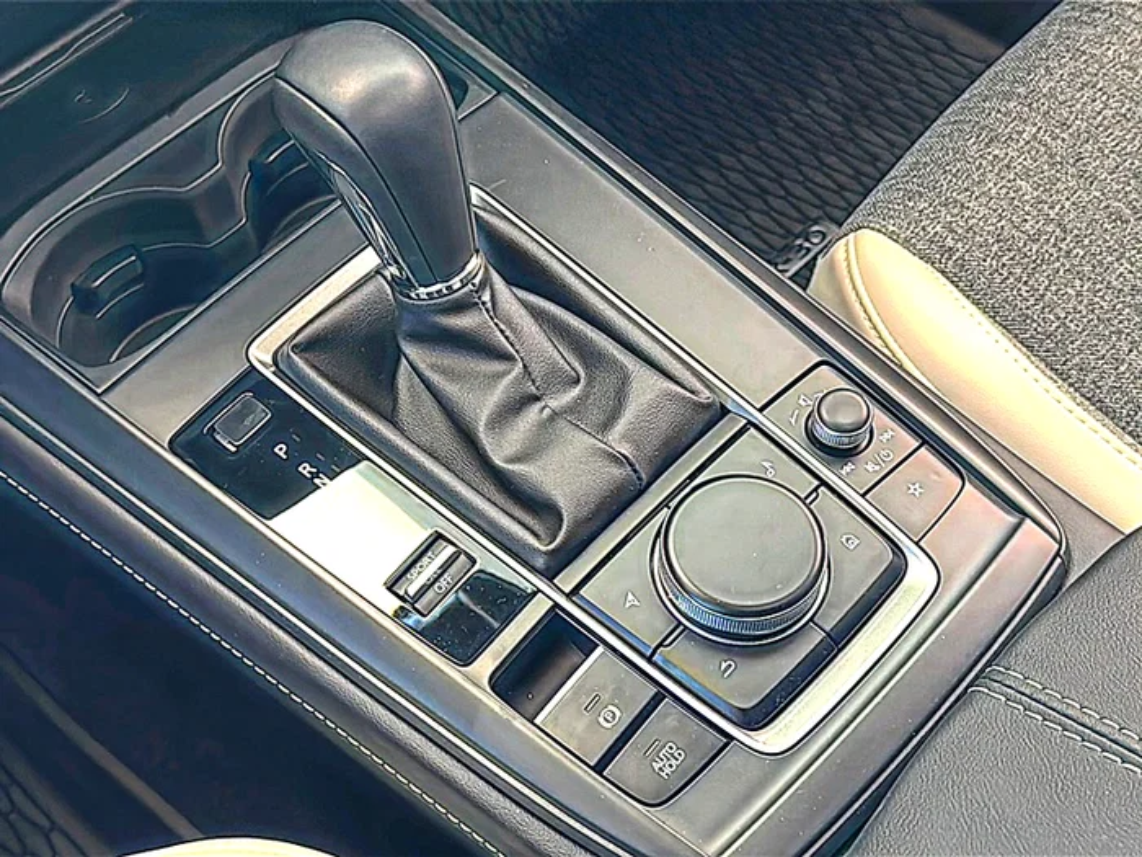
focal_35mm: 39
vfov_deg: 36.8
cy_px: 428
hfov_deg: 47.9
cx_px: 571
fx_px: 1287
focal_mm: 6.86
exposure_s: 1/40
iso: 200
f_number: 1.78
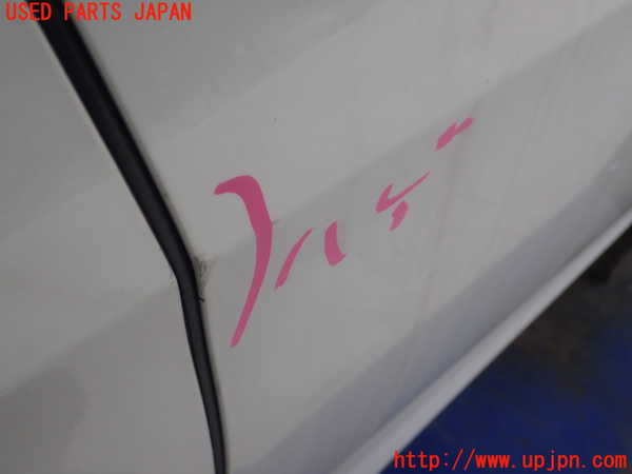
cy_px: 237
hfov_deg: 43.9
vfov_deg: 33.6
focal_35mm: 43
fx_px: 785
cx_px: 316
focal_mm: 7.86
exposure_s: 1/160
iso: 100
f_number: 4
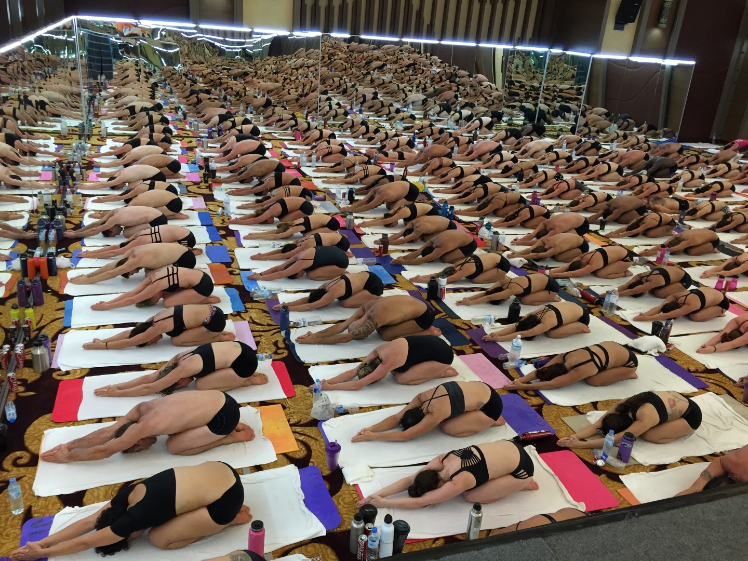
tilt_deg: -21.8
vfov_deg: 48.2
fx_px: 627
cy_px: 280
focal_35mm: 29
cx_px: 374
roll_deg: -6.2
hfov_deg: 61.7
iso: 64
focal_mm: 4.15
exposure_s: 1/33
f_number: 2.2
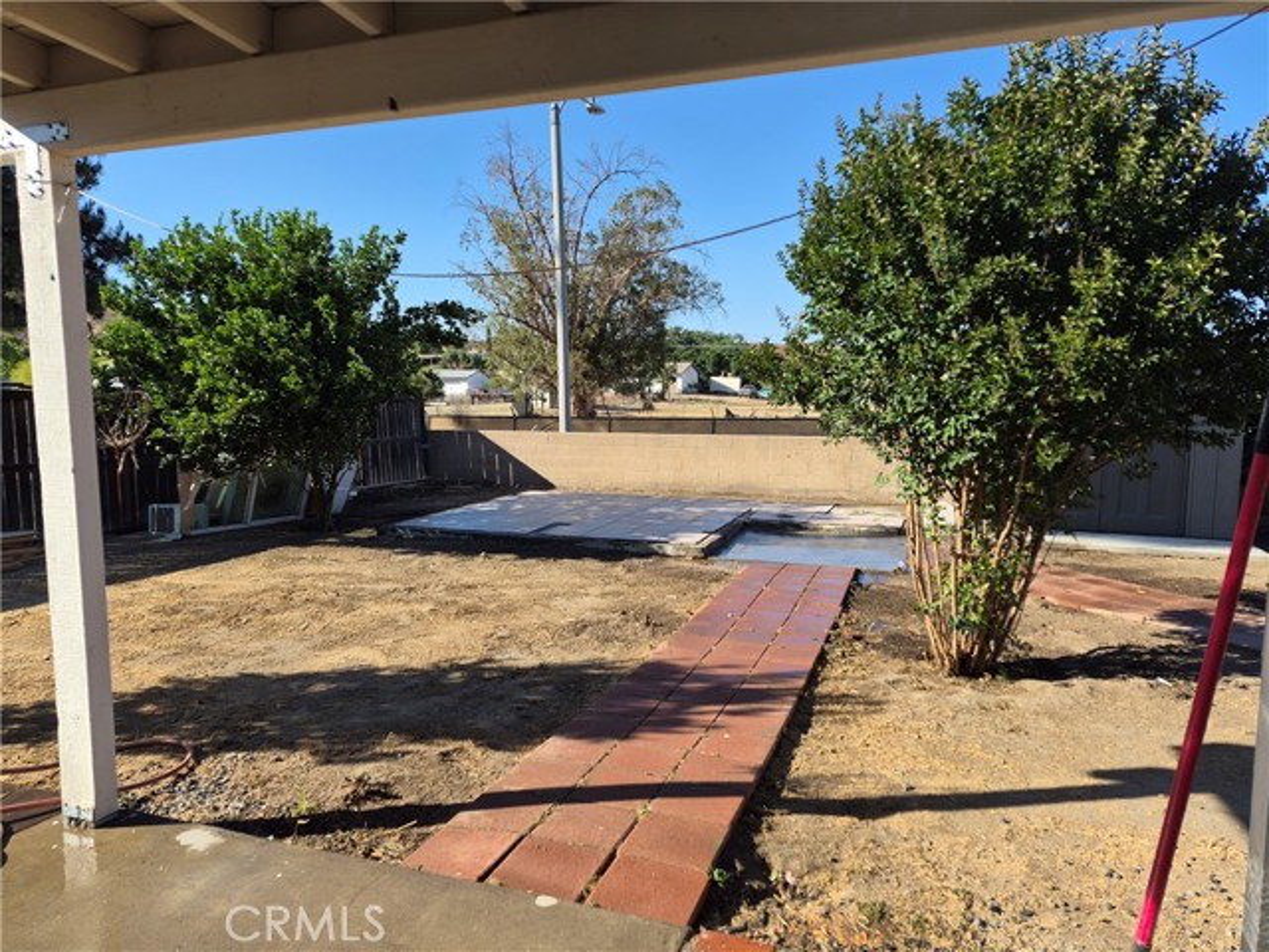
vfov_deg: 58.9
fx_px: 843
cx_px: 634
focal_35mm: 23
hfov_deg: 73.9
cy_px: 476
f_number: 1.8
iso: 80
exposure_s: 1/2976
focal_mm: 5.4
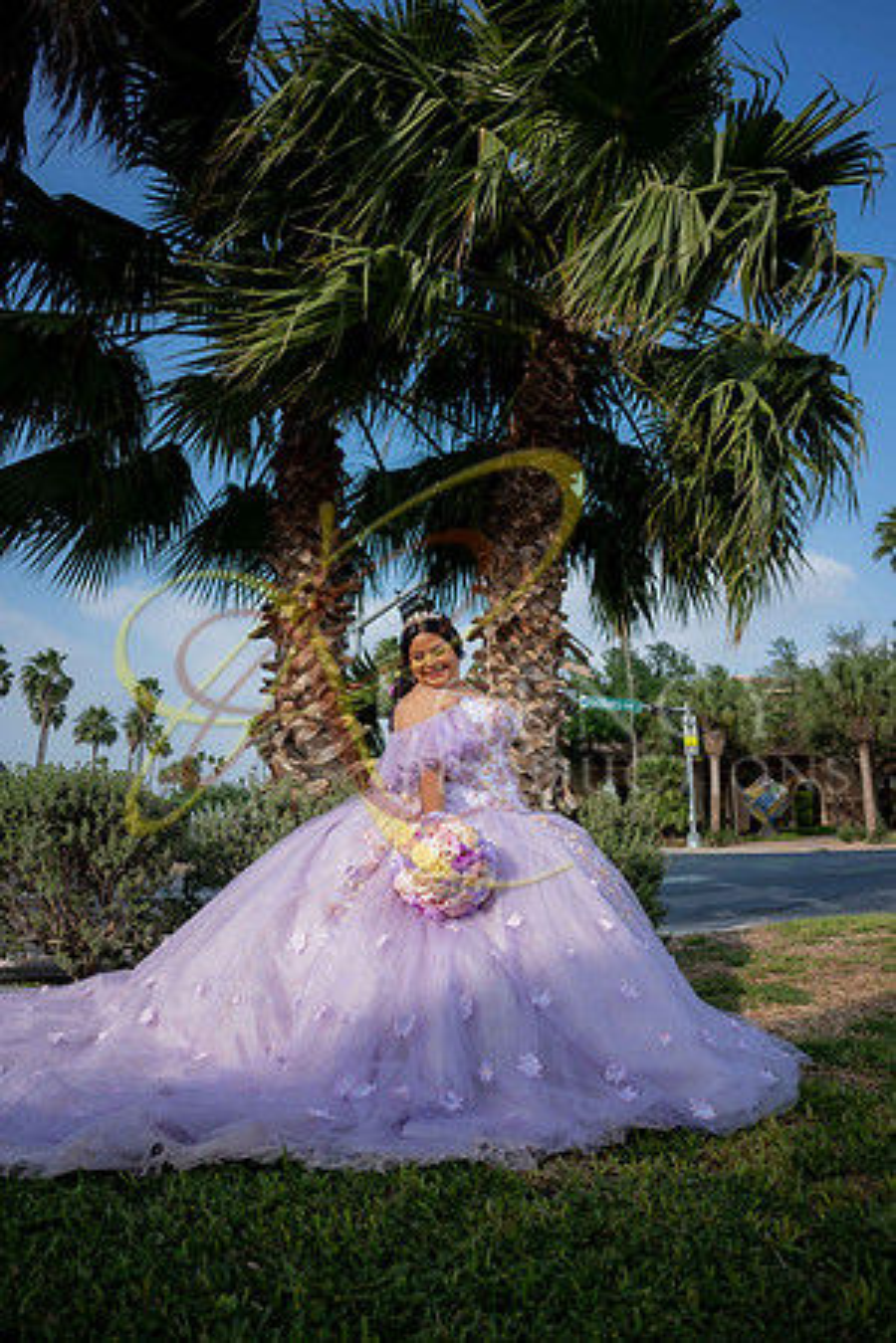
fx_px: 747
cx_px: 448
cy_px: 672
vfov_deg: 84.0
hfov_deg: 61.9
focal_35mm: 20
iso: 125
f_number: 2.8
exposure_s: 1/1250
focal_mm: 20
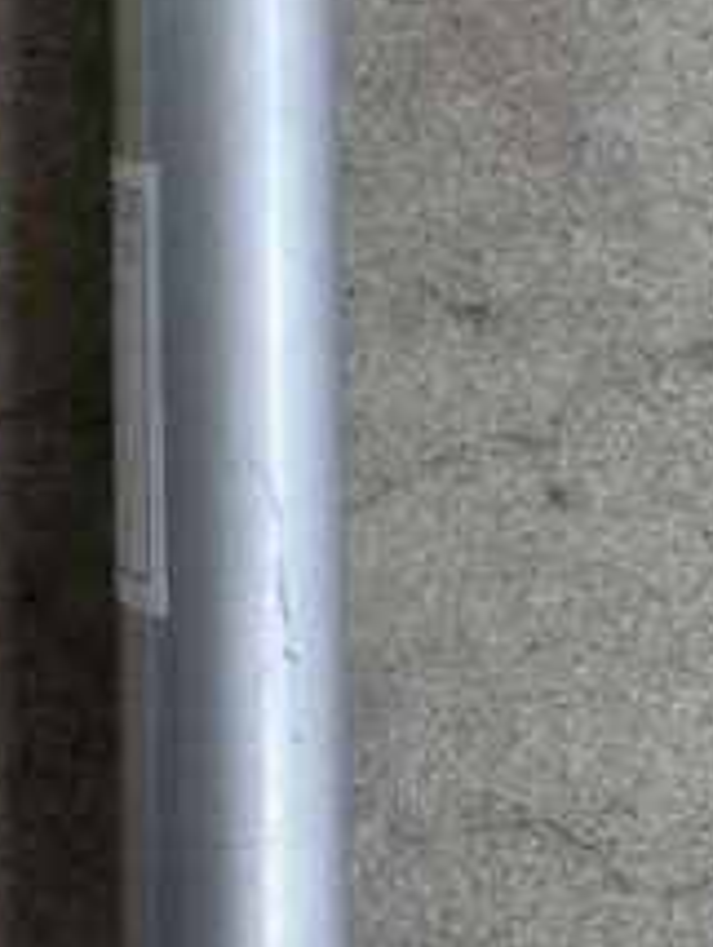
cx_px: -89
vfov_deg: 18.4
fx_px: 2659
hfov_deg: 14.9
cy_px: -389
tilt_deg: -87.3
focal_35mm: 97
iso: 32
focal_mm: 5.1
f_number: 1.6
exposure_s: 1/1266
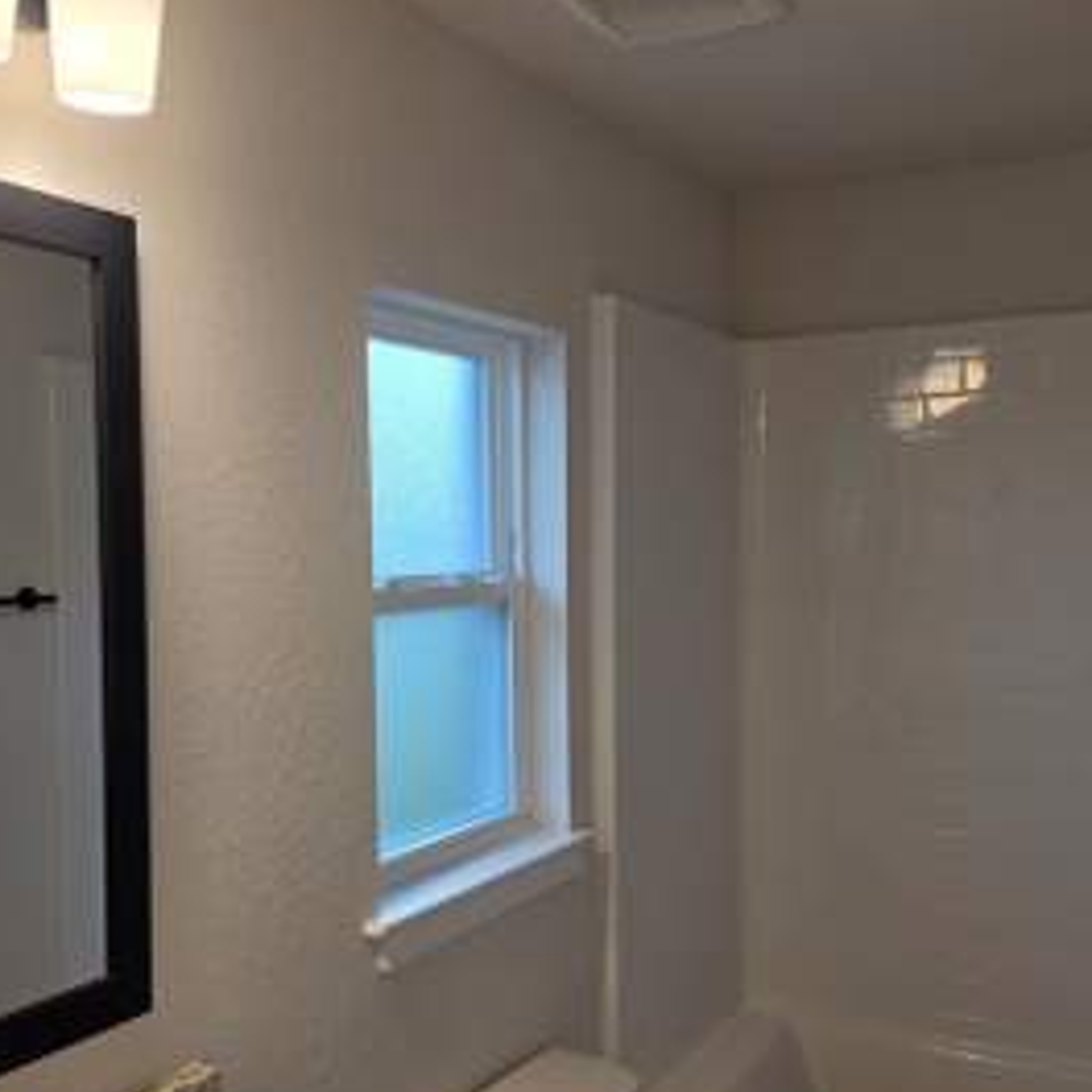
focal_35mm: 37
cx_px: 438
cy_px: 637
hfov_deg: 44.7
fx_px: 1321
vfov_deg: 44.8
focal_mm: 6.5
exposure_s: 1/120
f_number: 1.4
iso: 20
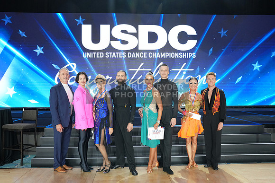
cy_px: 92
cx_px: 138
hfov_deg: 57.5
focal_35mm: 33
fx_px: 251
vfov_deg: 40.2
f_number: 7.1
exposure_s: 1/200
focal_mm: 32.8
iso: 2000
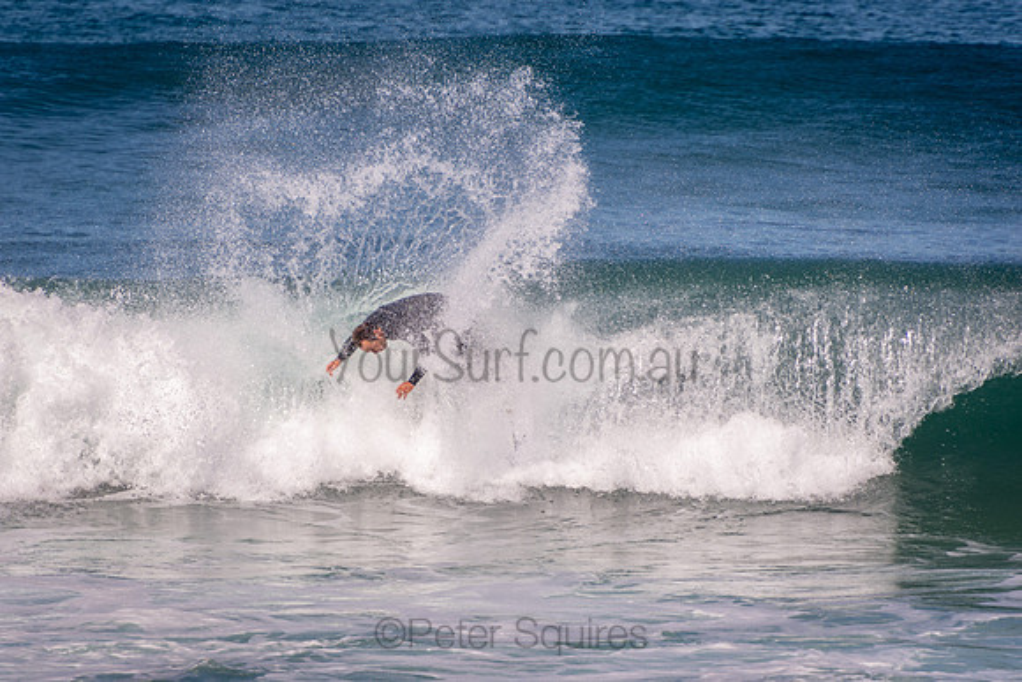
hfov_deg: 3.4
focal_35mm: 600
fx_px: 17037
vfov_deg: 2.3
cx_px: 511
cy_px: 341
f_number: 5.6
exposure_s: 1/1250
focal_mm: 400
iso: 160
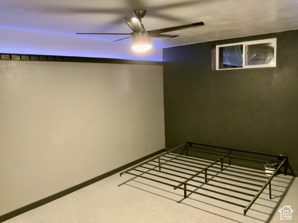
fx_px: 250
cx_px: 149
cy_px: 112
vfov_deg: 48.2
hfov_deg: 61.7
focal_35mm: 29
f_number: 1.8
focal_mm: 3
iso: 400
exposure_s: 1/30
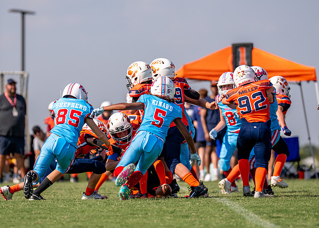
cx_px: 126
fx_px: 2944
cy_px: 117
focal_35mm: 325
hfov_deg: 6.2
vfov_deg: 4.4
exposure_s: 1/3200
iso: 125
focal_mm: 200
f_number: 2.8
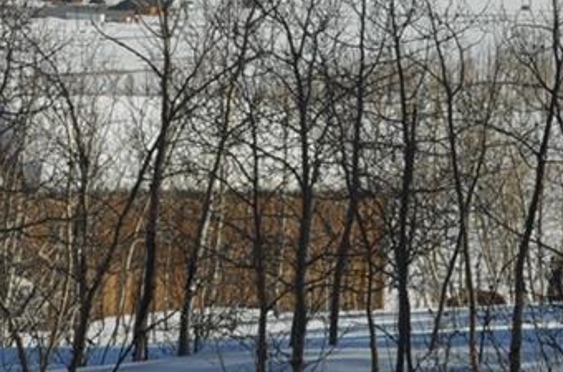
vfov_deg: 5.5
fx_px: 3877
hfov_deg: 8.3
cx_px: 66
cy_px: 26
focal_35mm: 249
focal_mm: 55
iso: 200
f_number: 11
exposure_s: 1/500
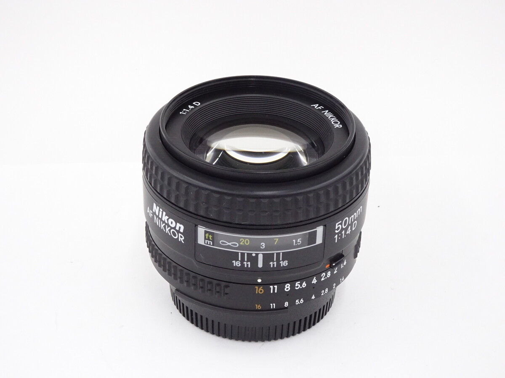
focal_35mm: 73
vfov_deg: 20.2
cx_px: 252
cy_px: 189
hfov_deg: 26.7
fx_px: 1065
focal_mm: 12.42
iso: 640
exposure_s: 1/80
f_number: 5
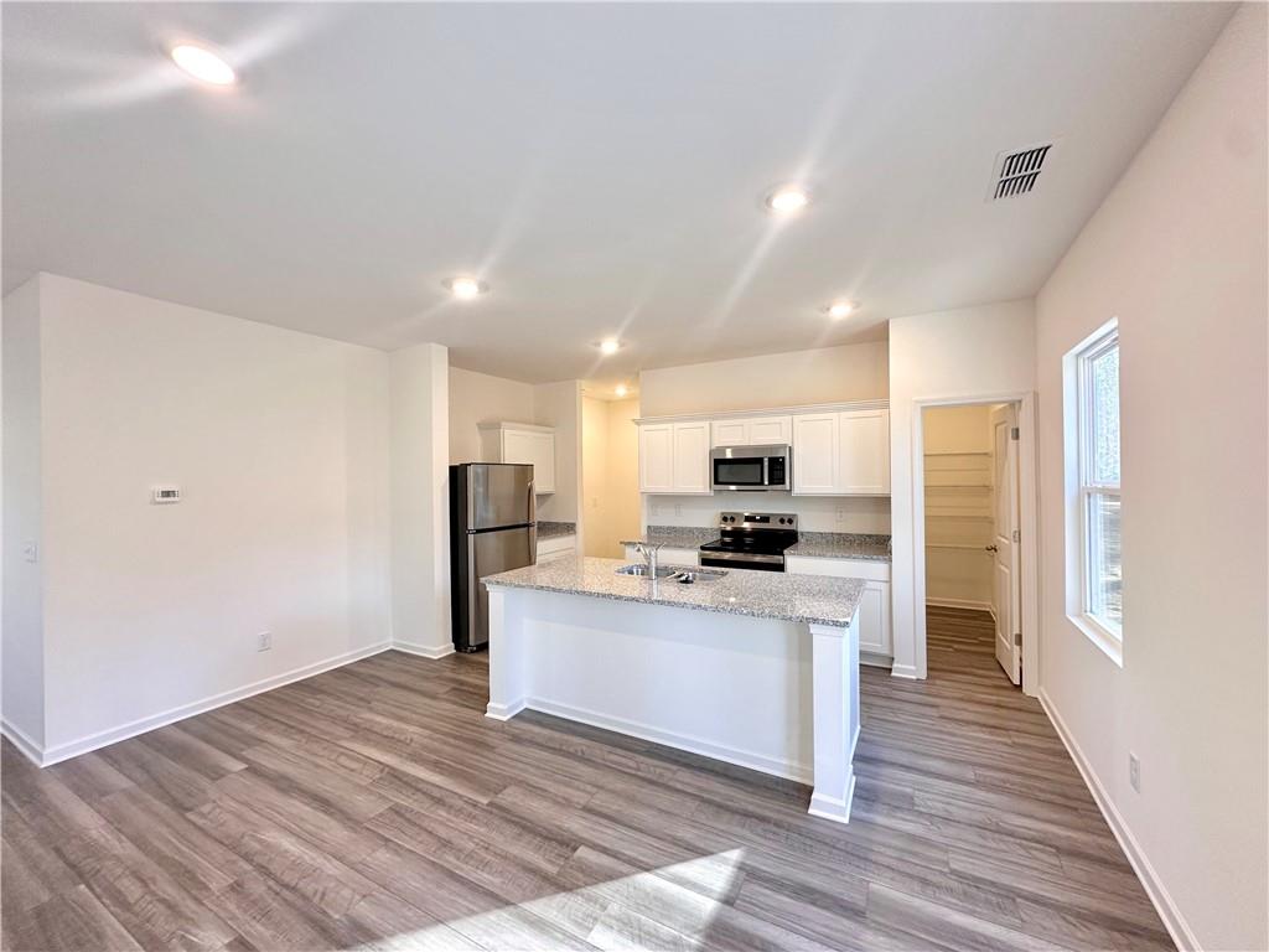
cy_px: 476
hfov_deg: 102.1
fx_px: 513
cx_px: 634
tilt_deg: +0.4
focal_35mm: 14
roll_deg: +0.9
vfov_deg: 85.7
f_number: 2.2
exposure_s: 1/120
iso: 200
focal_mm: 2.22
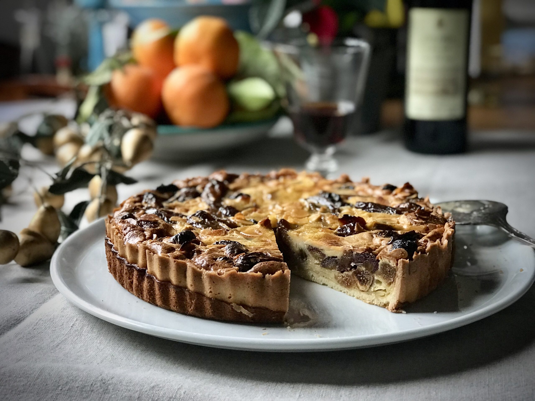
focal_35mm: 57
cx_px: 268
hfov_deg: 33.8
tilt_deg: -16.9
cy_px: 200
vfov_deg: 25.7
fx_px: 881
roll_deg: -0.4
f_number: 2.8
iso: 400
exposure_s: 1/50
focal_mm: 6.6
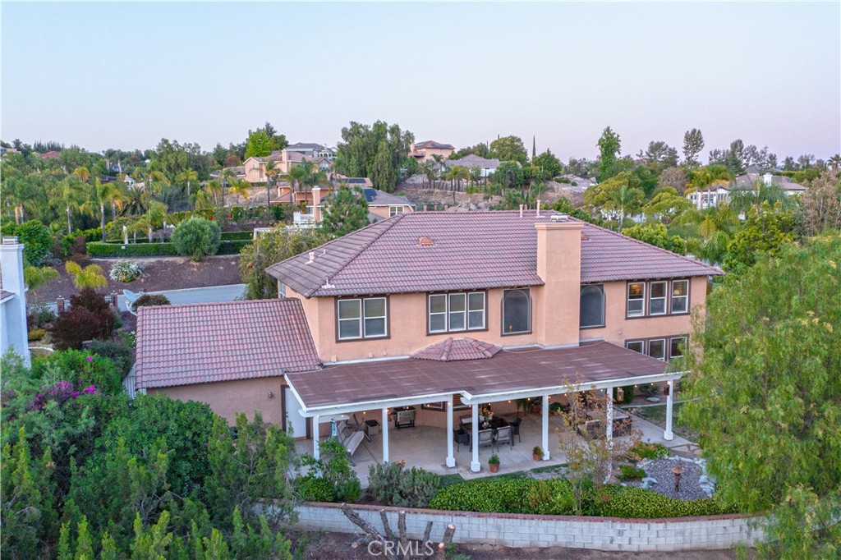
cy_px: 280
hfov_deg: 65.5
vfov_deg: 46.4
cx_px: 420
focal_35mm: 28
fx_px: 654
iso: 400
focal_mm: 10.26
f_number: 4.5
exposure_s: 1/50
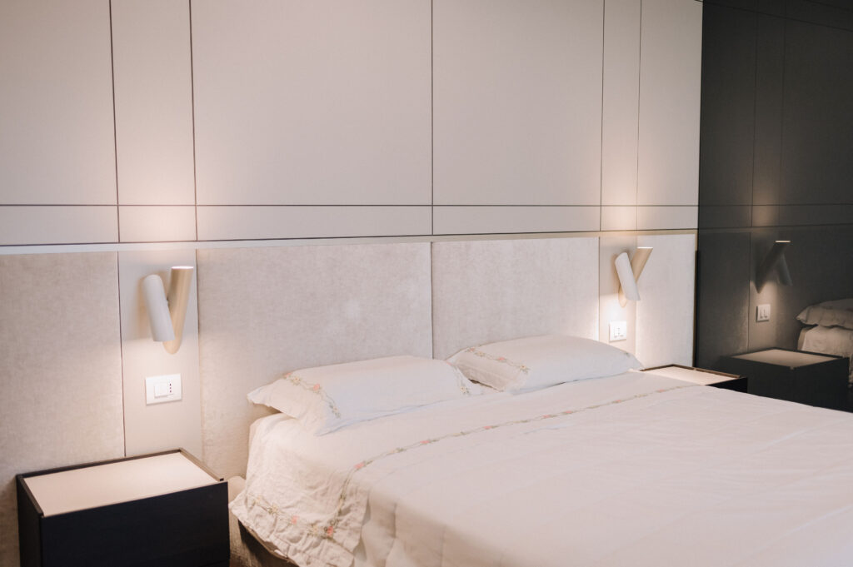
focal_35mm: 36
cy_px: 284
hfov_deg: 53.5
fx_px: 845
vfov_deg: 37.1
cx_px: 426
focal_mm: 35
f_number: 2.2
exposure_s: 1/500
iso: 1250
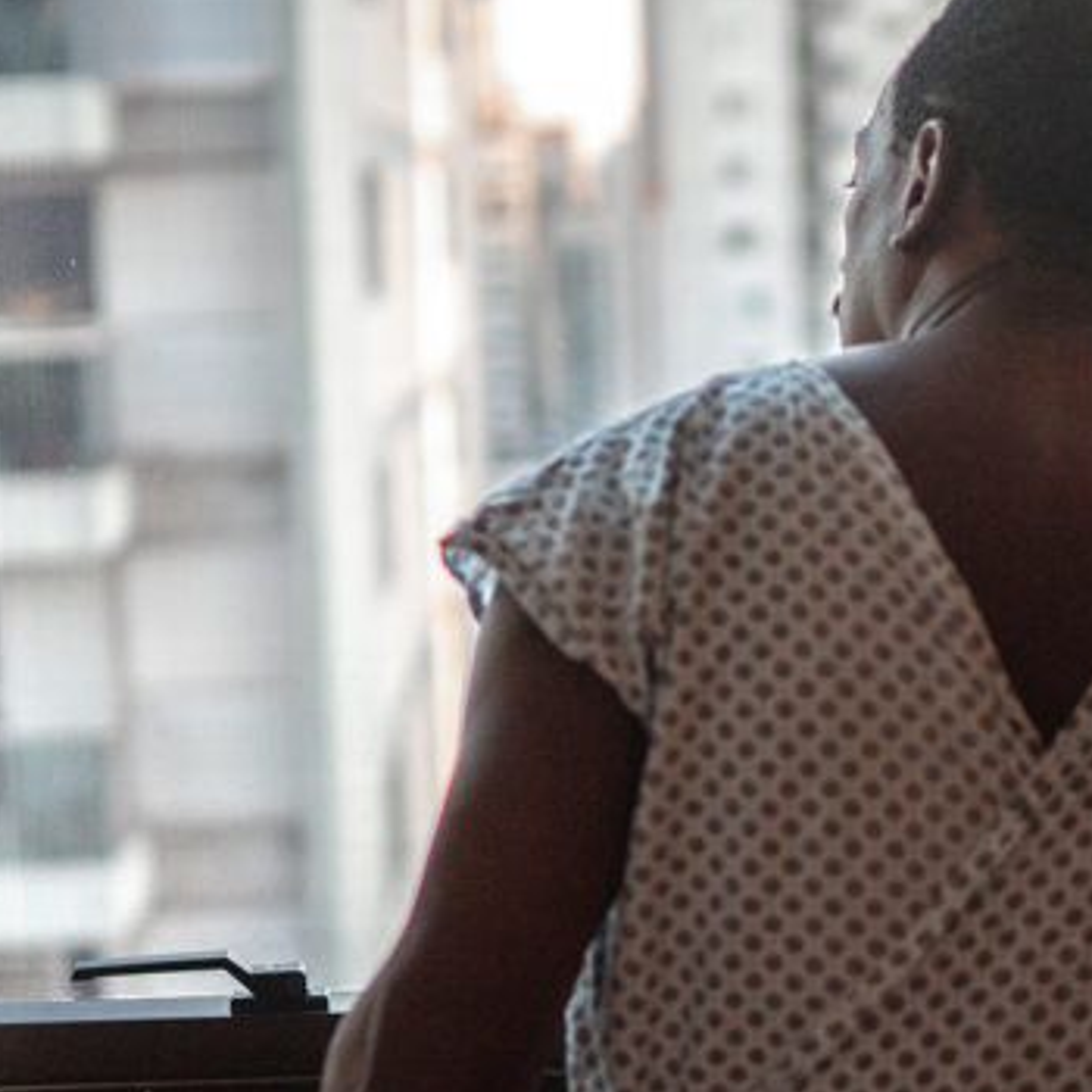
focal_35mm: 87
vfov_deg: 19.9
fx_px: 3105
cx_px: 677
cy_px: 498
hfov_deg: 19.9
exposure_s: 1/320
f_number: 1.4
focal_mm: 35
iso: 800
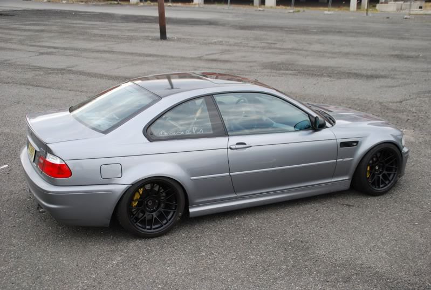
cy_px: 145
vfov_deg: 32.1
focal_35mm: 42
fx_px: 504
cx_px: 216
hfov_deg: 46.3
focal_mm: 28
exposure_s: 1/100
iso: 200
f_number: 5
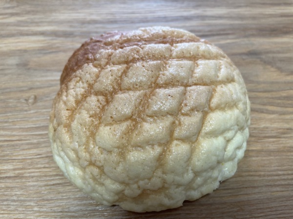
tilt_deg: -57.2
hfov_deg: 67.3
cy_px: 110
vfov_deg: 53.1
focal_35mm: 26
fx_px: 220
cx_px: 146
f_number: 1.6
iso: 80
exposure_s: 1/60
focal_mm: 4.2
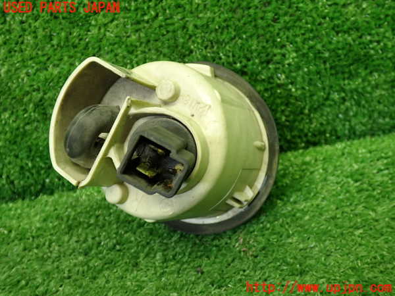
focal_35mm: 38
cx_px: 198
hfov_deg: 49.0
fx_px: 434
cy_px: 148
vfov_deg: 37.7
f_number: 2.7
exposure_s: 1/40
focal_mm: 6.83
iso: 250
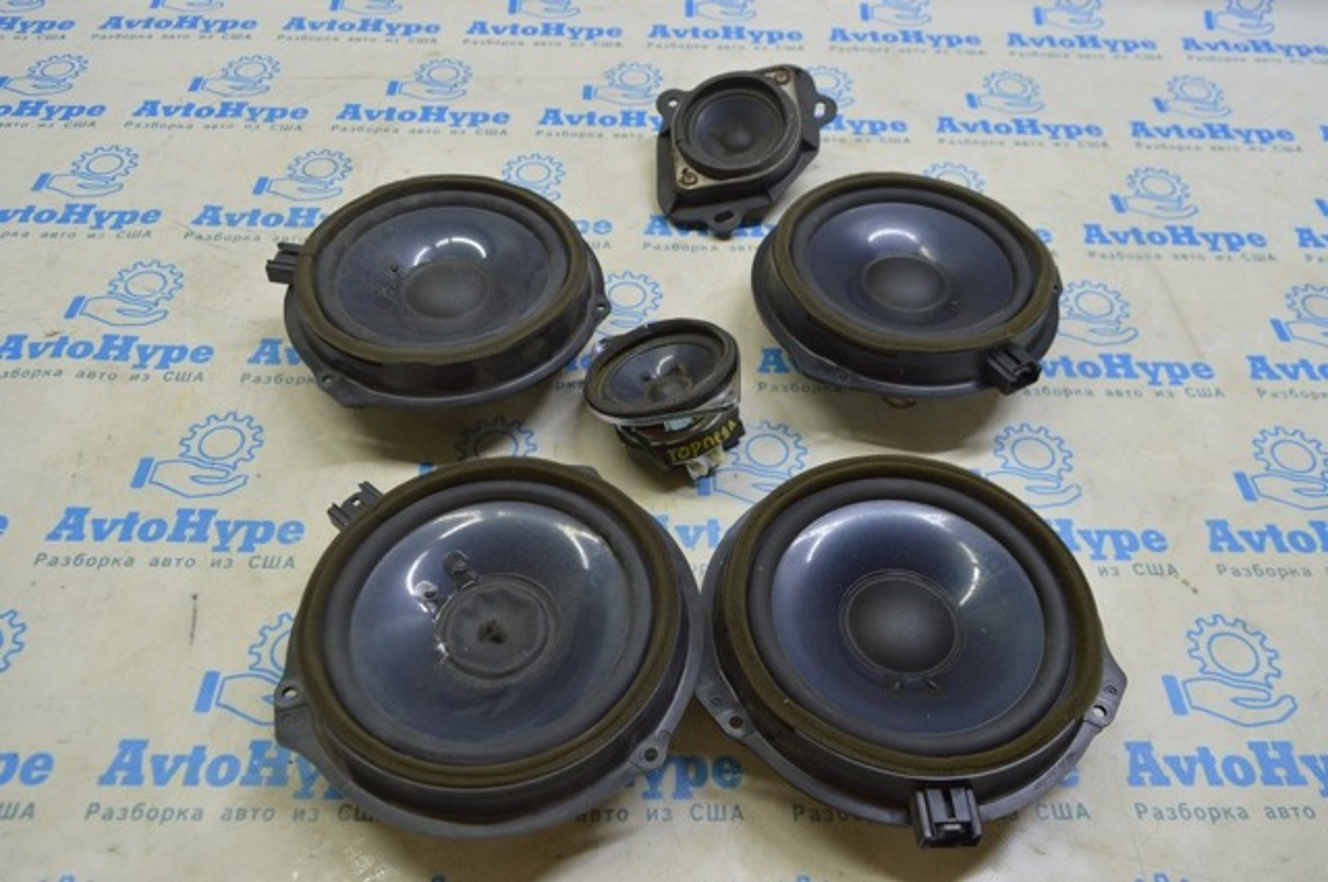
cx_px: 664
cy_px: 441
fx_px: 995
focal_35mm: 27
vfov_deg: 47.8
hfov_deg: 67.4
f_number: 5.6
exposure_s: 1/25
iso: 400
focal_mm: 18
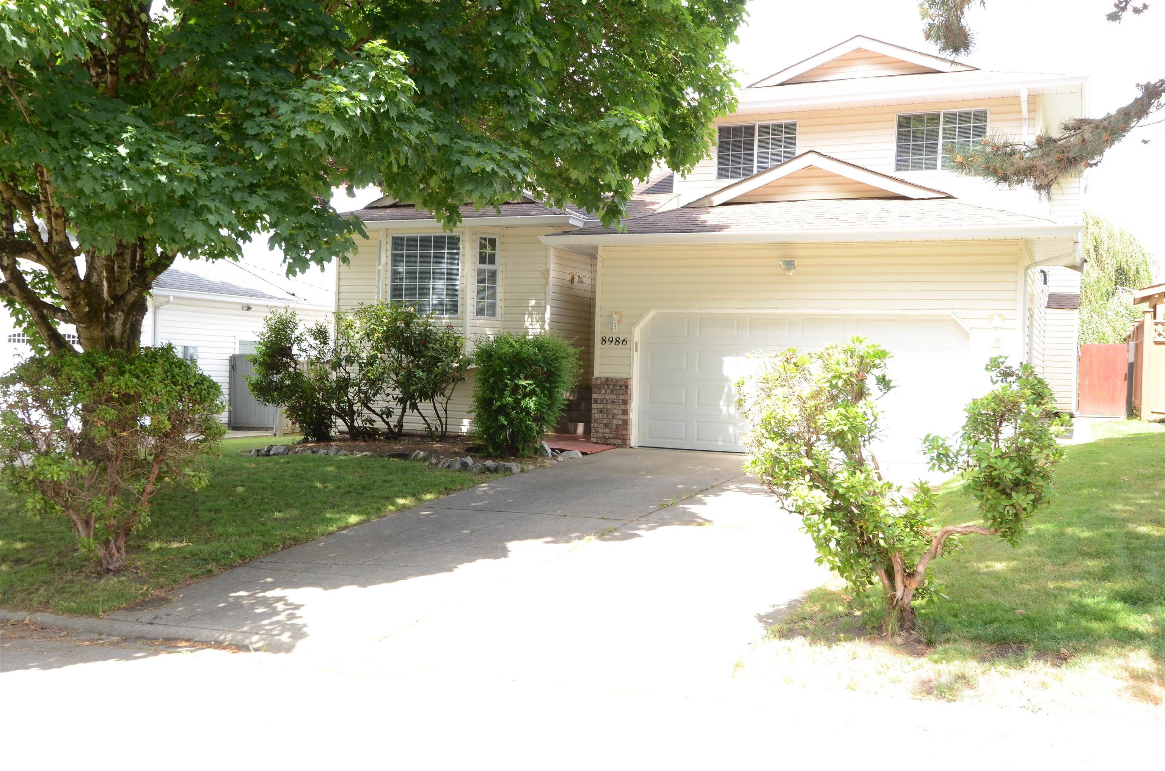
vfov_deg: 39.8
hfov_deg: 57.3
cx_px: 582
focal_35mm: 33
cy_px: 386
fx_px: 1066
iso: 200
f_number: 8
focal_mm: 22
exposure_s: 1/60
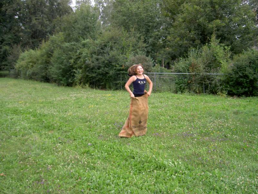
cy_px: 97
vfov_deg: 36.8
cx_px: 129
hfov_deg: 47.9
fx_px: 291
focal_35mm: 39
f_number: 2.8
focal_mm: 8
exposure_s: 1/80
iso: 100
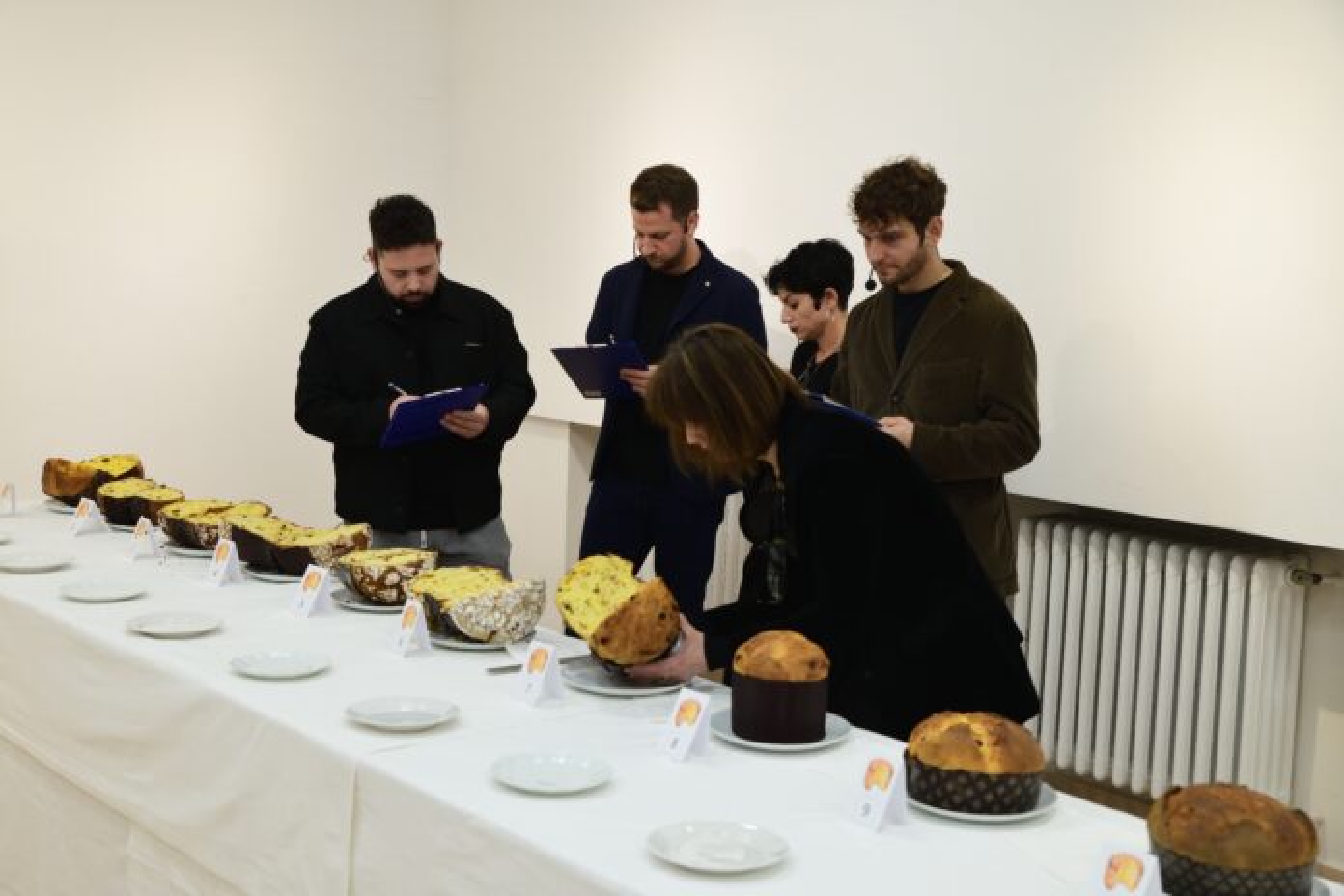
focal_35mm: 46
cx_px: 672
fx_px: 1717
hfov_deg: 42.7
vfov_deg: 29.2
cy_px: 448
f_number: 5.6
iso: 1250
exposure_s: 1/100
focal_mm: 46
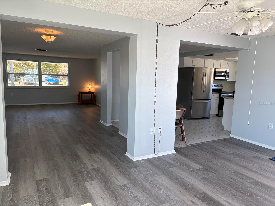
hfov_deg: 67.3
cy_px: 103
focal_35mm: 26
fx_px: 207
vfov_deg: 53.1
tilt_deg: -6.8
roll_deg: -1.4
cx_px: 138
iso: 40
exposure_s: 1/121
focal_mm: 5.96
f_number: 1.6
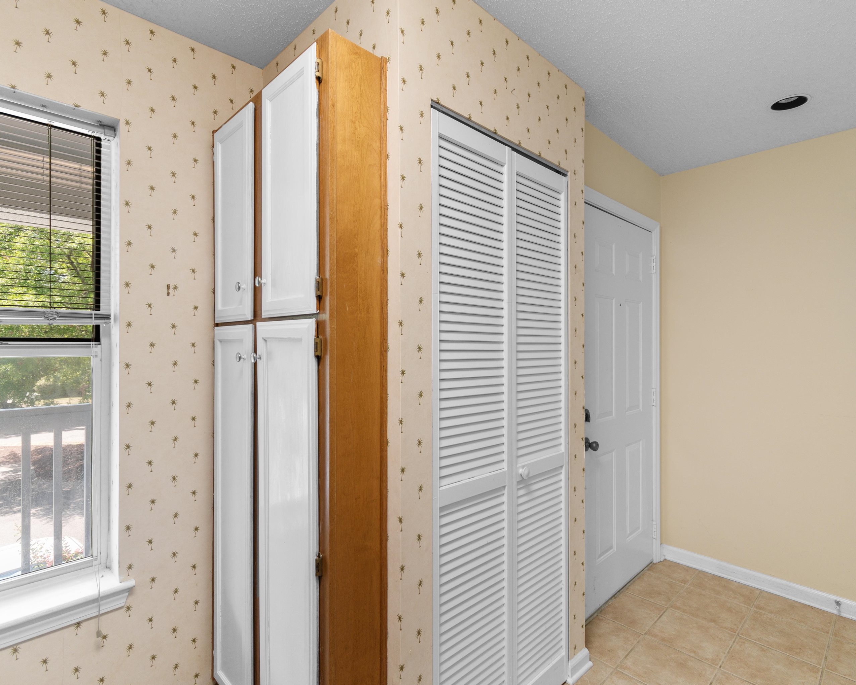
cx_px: 435
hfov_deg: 89.6
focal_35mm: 17
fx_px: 431
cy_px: 342
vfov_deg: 77.0
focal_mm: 10
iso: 100
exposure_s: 1/8
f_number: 4.5
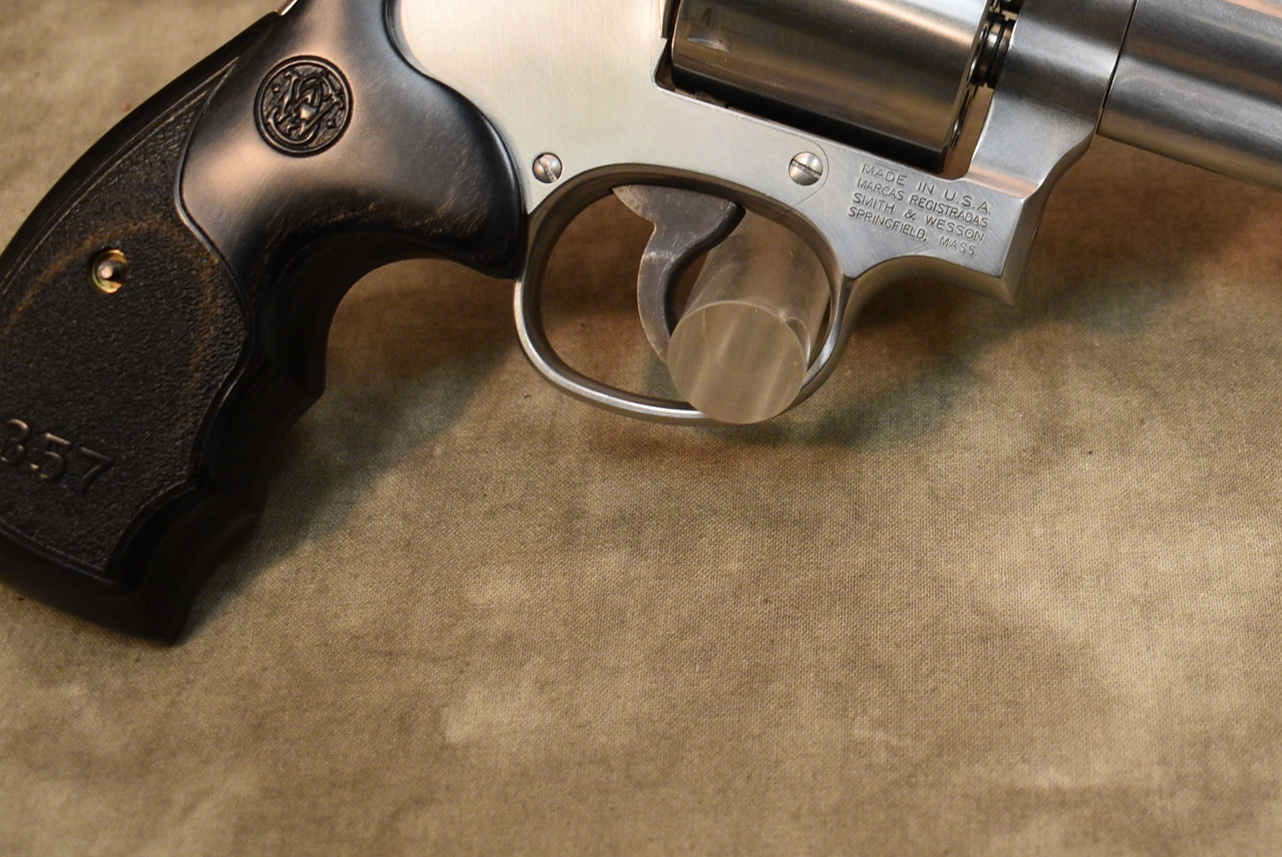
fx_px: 2281
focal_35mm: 64
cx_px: 1074
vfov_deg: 21.1
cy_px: 190
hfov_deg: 30.4
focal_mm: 22
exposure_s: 1/125
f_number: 3.8
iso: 800
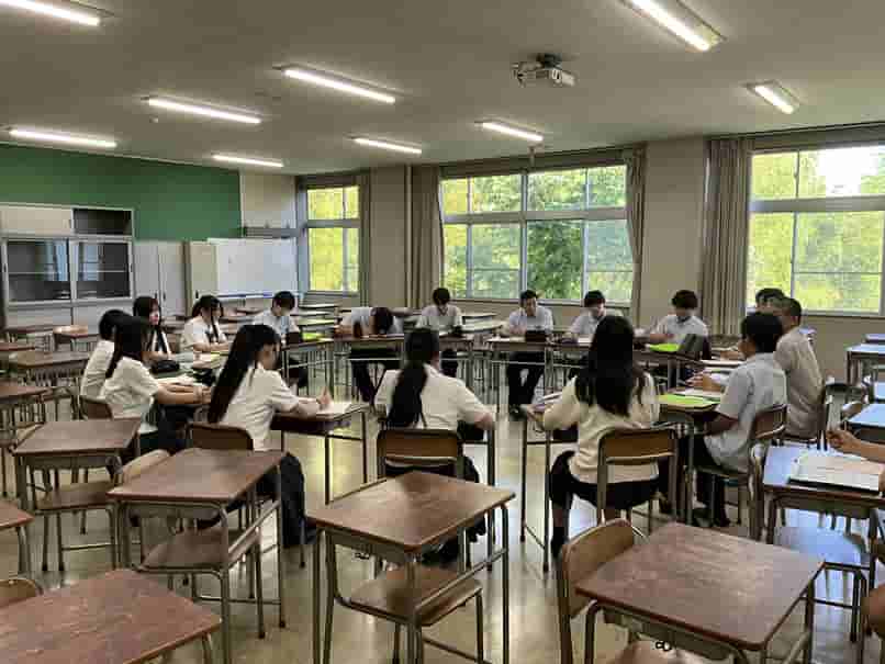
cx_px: 442
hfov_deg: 61.6
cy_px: 332
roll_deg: -0.1
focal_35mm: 29
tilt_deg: -6.3
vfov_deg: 48.3
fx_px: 742
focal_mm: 3
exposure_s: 1/122
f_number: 1.8
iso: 64
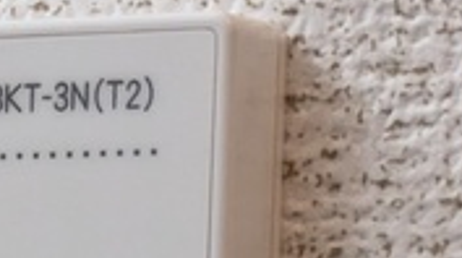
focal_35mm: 302
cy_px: 764
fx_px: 3695
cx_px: -381
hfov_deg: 7.0
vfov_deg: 3.9
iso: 191
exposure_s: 1/120
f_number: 1.89
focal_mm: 5.43
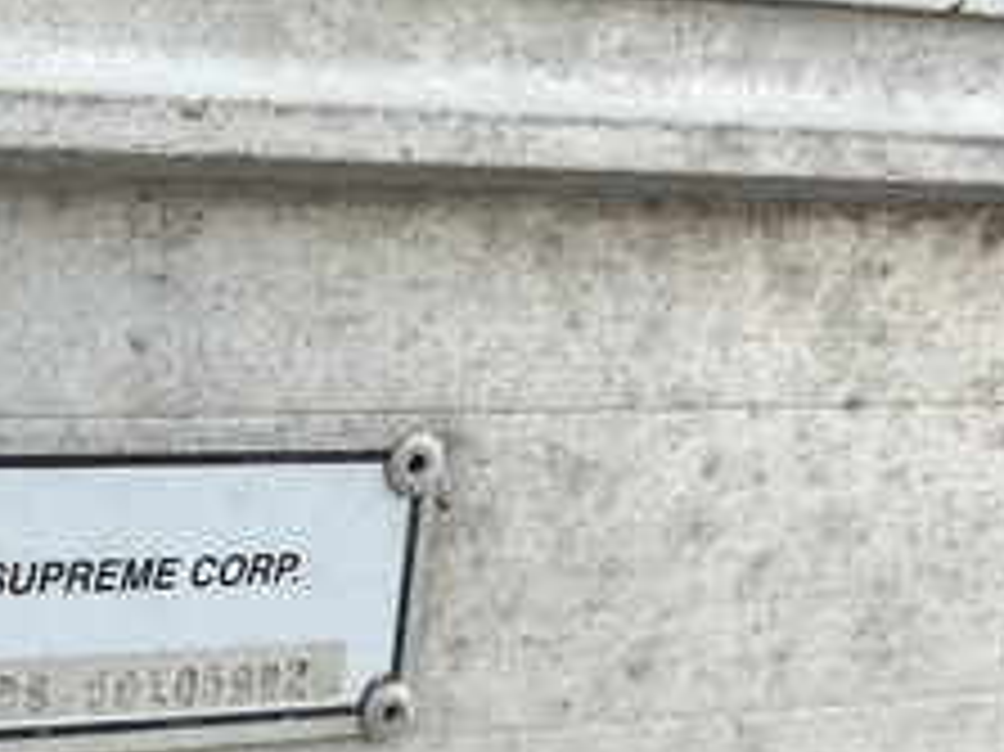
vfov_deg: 32.1
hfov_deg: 41.0
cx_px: 131
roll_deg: -1.0
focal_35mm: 43
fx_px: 1246
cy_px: 662
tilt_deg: -10.9
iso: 50
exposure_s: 1/451
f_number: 2.2
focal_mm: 2.22
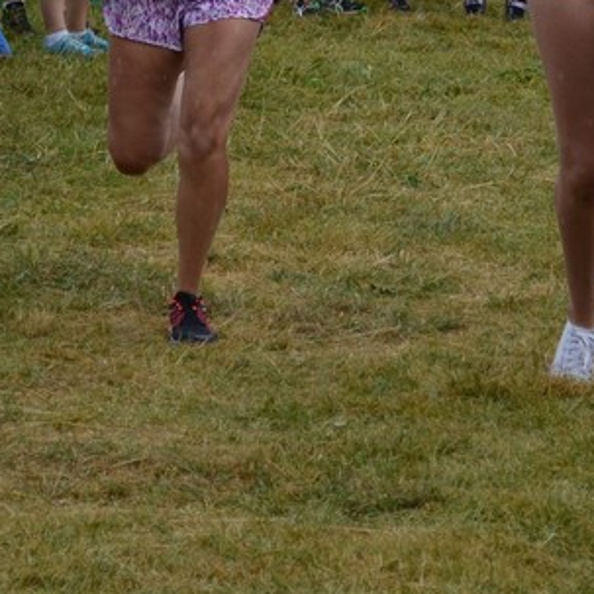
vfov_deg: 7.8
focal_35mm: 224
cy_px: 1
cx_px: 492
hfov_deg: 7.8
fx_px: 4349
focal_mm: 52
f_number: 5.6
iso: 400
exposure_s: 1/800
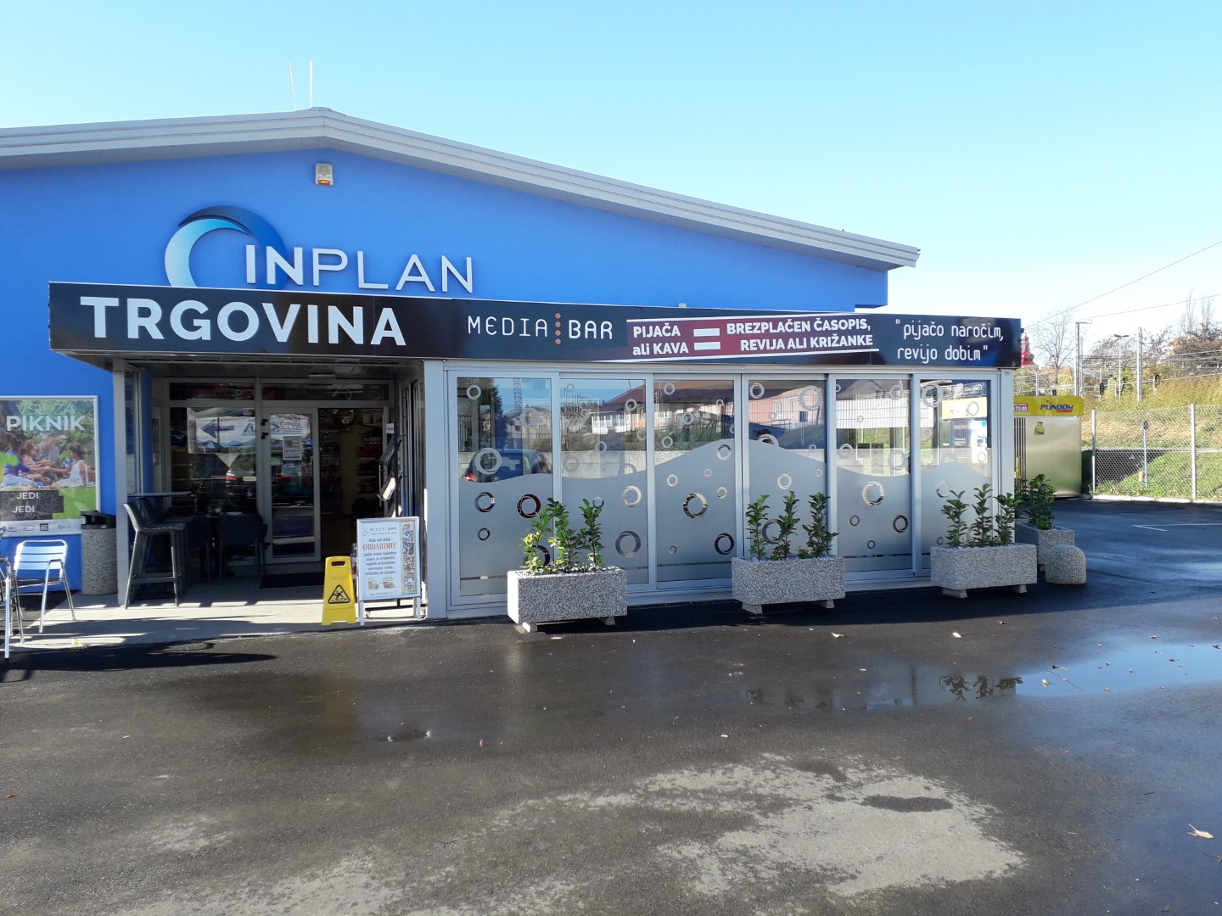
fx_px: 953
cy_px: 458
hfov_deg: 65.3
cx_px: 611
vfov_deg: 51.4
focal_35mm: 27
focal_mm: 3.6
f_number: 1.9
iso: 40
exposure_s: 1/464
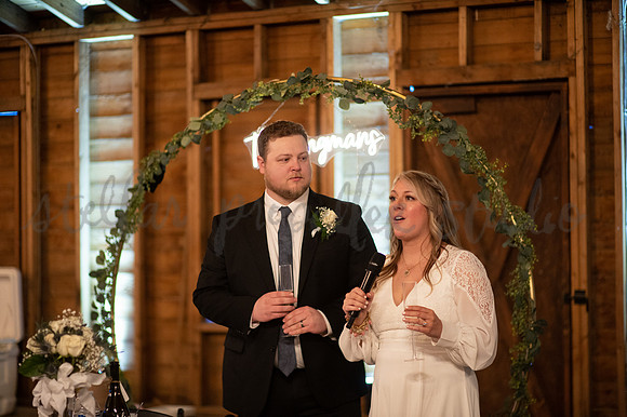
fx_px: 1480
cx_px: 314
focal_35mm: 85
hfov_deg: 23.9
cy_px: 208
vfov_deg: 16.1
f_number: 1.4
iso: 2500
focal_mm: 85
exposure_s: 1/200
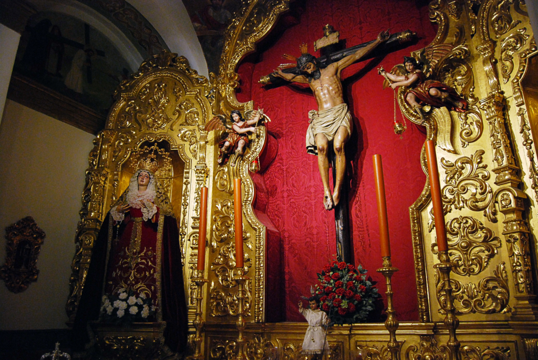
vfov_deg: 48.0
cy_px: 180
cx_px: 269
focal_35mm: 27
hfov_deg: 67.3
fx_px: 404
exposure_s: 1/50
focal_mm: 18
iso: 800
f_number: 3.5
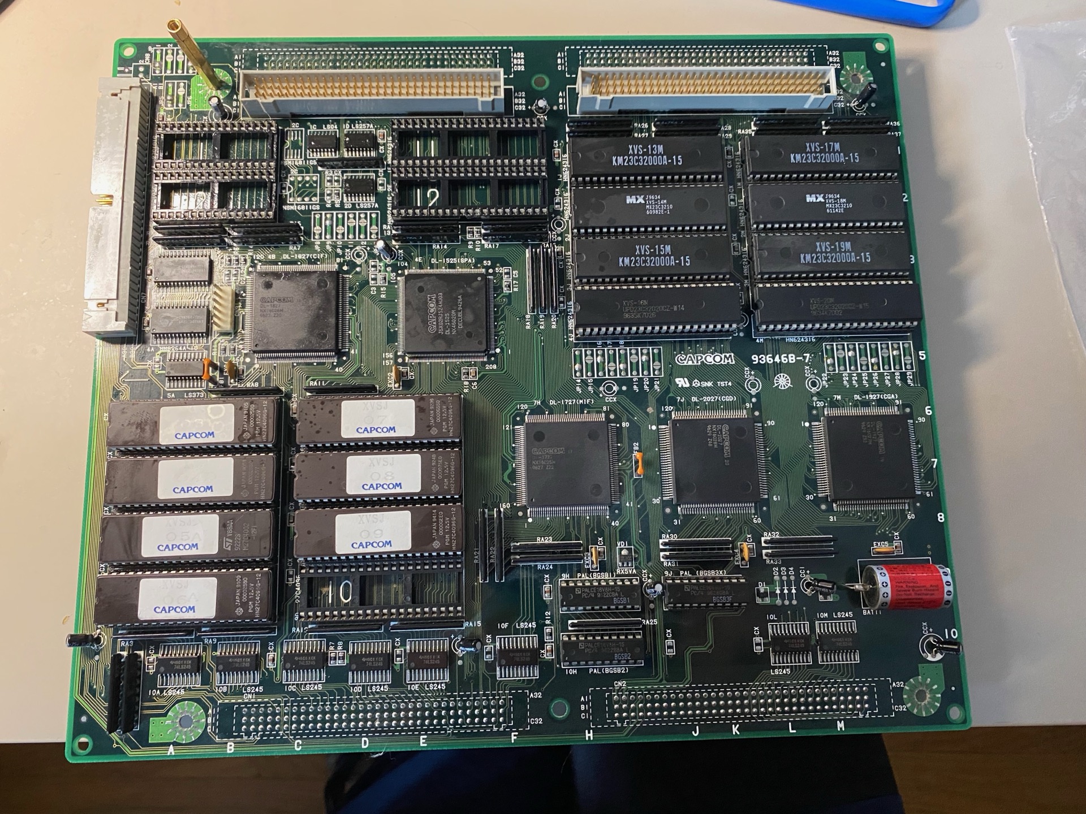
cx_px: 543
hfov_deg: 67.3
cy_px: 407
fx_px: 816
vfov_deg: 53.1
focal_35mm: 26
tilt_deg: -80.3
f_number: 1.8
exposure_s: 1/49
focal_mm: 4.25
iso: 500
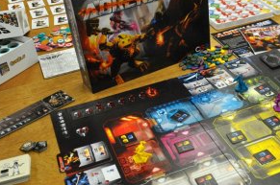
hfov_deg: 33.7
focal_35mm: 58
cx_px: 216
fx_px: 450
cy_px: 104
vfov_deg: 23.3
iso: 800
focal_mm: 22
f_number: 3.8
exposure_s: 1/60
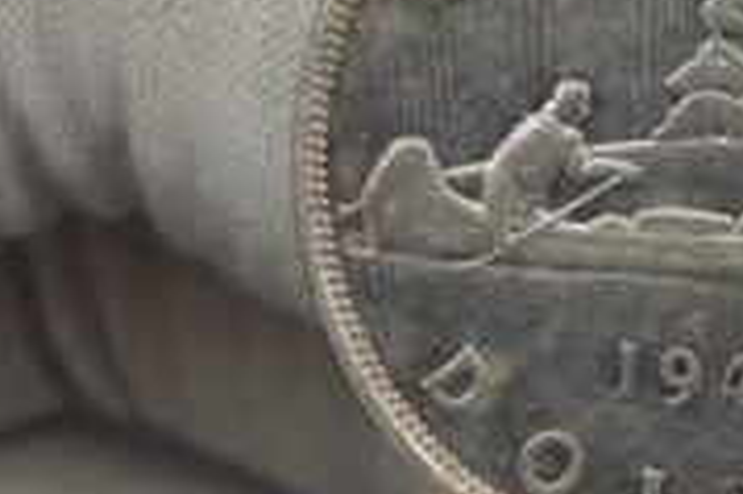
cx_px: 726
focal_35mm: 129
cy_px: 91
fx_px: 2657
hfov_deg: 15.6
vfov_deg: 10.6
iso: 640
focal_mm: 15
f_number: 4
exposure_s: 1/60
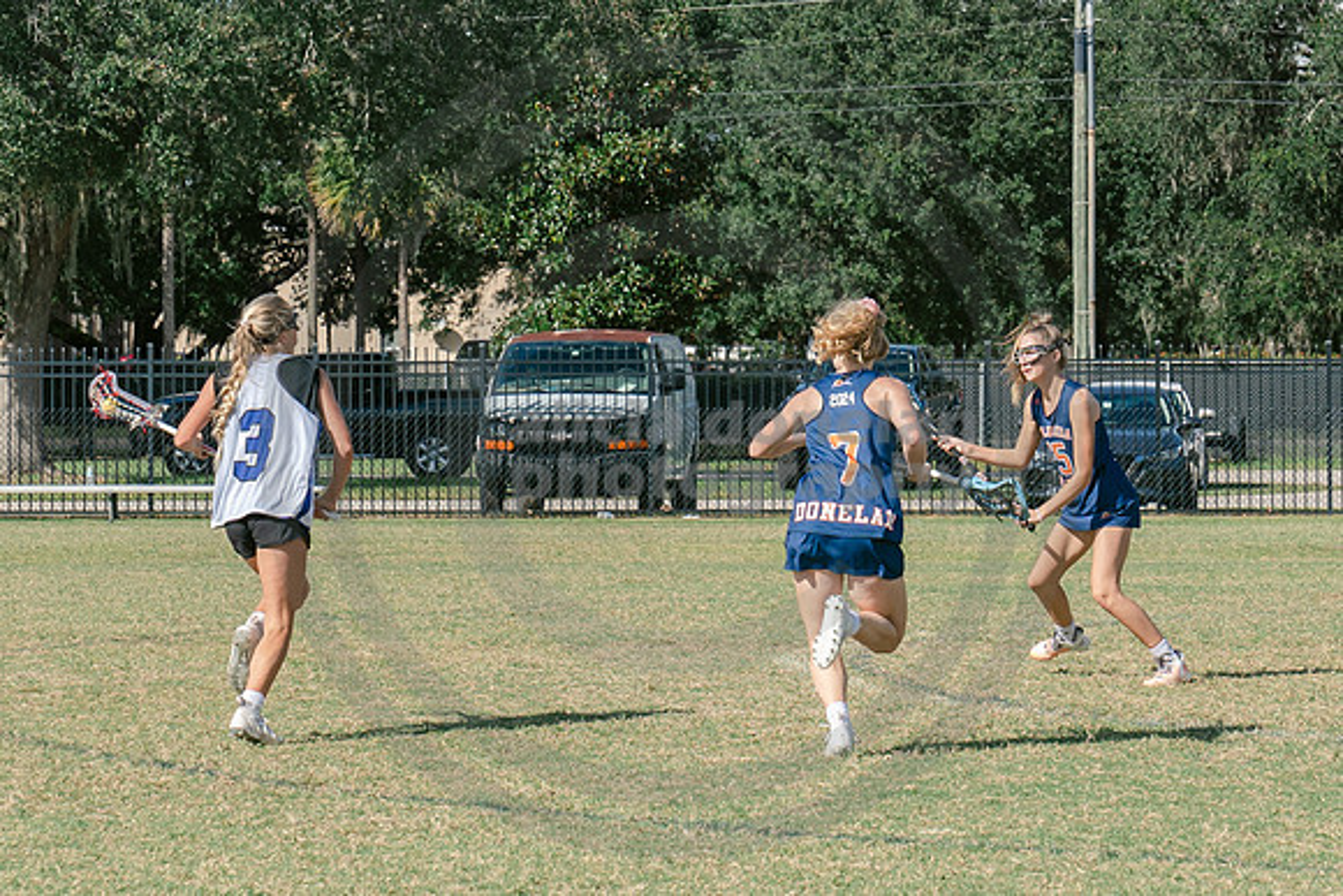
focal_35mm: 173
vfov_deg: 7.9
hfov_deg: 11.9
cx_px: 809
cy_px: 508
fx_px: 6450
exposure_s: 1/1000
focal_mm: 70
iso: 250
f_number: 5.6
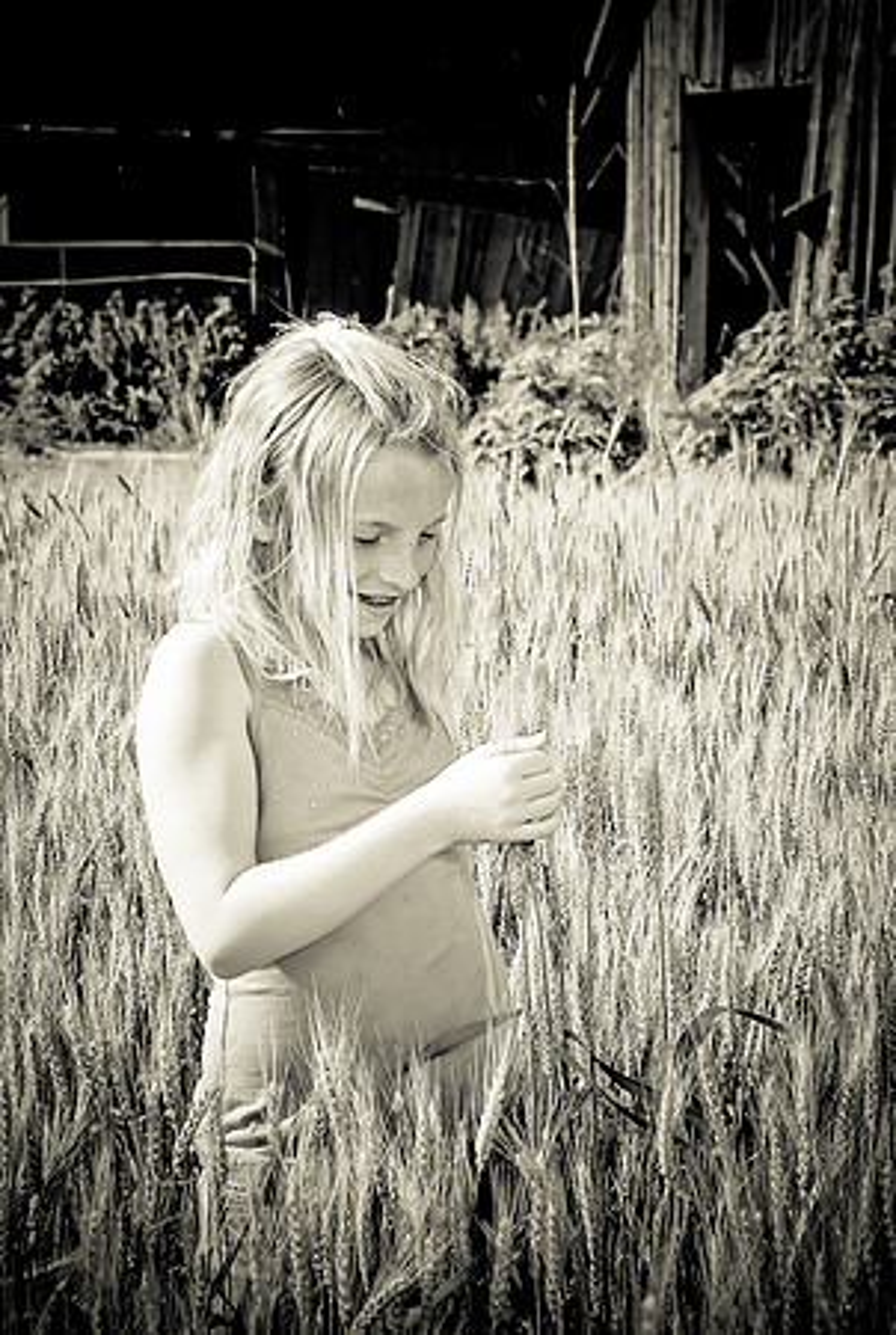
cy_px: 668
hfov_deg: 18.3
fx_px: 2787
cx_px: 448
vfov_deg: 26.9
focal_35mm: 75
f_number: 6.3
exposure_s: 1/250
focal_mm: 50
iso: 100
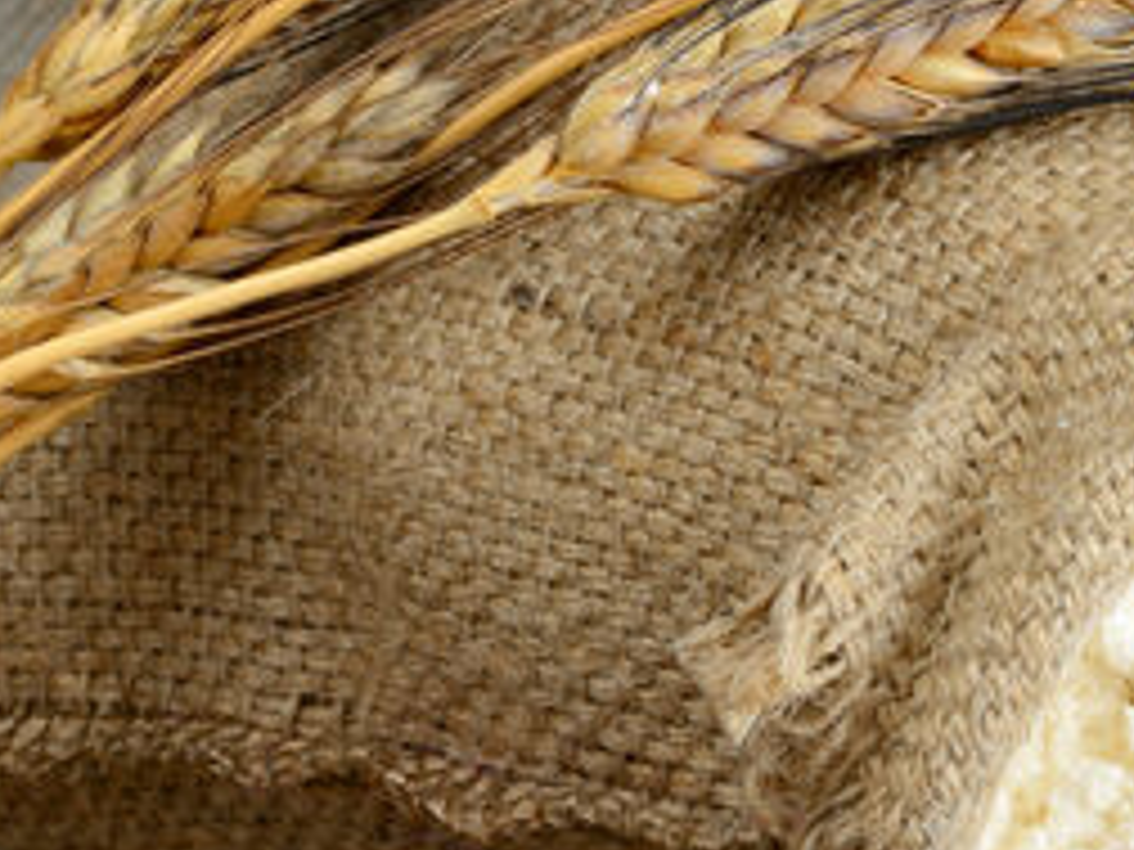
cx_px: 1714
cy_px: 699
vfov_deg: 7.2
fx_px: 6748
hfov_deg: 9.3
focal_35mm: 206
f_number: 19
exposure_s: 1/1.5
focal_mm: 60
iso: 100
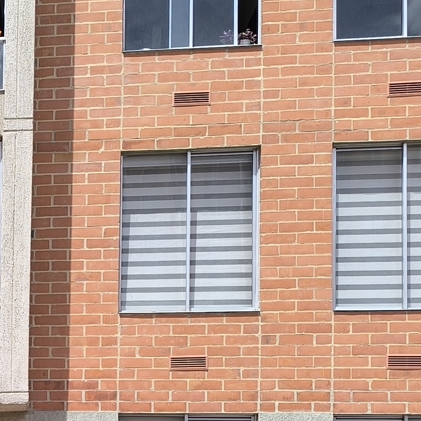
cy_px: 473
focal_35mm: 81
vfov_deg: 20.3
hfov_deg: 19.2
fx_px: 1115
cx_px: -180
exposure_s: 1/512
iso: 50
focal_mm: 6.14
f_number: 1.65
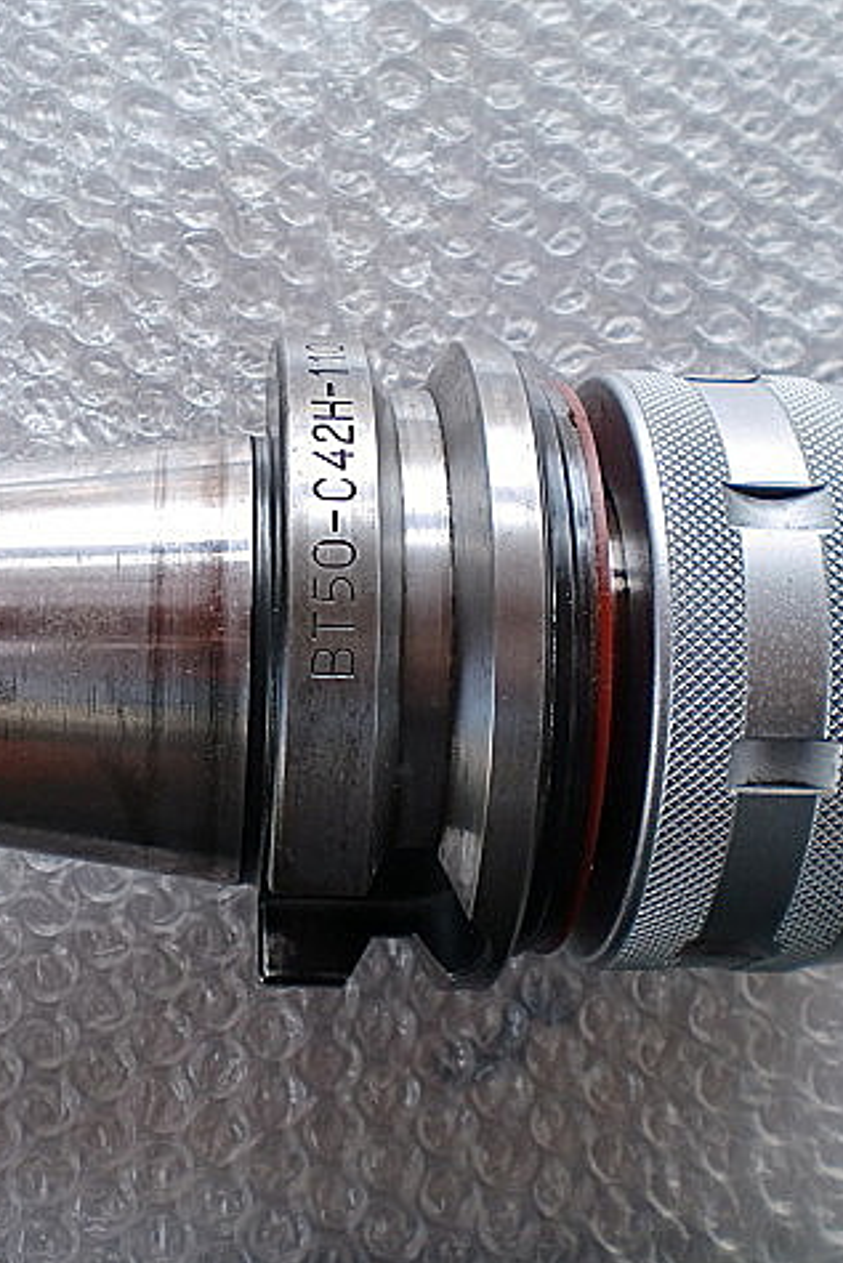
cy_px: 635
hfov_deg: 27.4
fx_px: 1720
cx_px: 303
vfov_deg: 40.3
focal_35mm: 49
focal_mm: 6.3
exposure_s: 1/100
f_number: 3.1
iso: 64
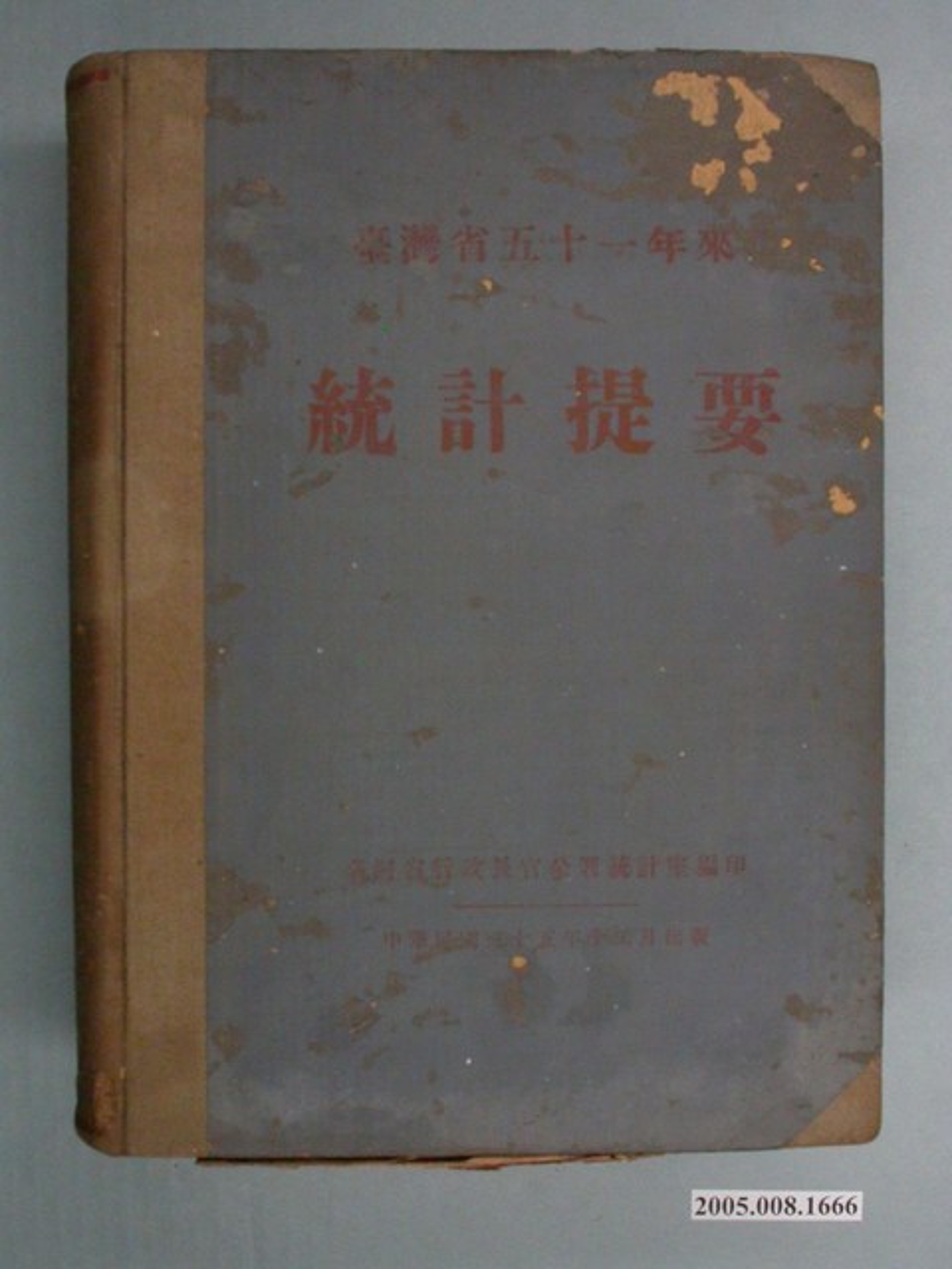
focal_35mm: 48
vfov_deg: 39.7
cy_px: 634
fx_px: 1760
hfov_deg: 30.3
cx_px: 476
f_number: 6.4
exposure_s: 1/30
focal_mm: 10
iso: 200
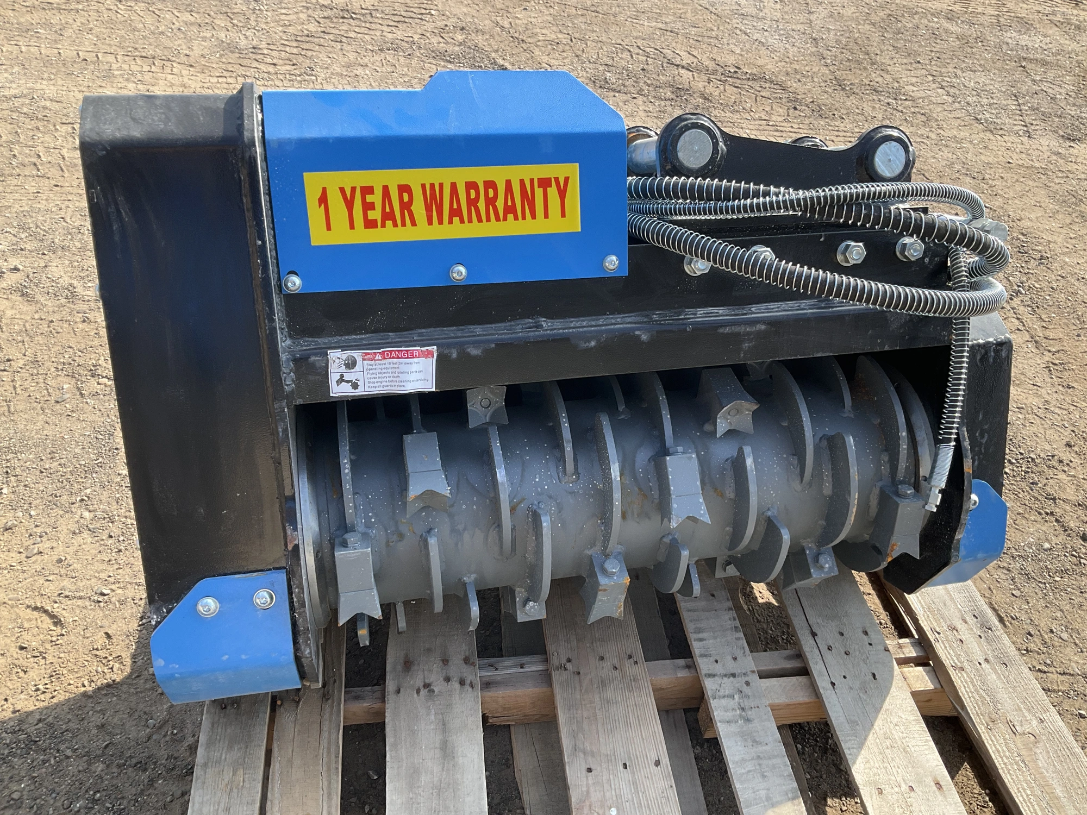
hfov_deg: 61.7
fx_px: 911
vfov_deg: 48.2
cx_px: 544
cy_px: 408
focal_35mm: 29
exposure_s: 1/340
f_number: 1.8
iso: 25
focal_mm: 3
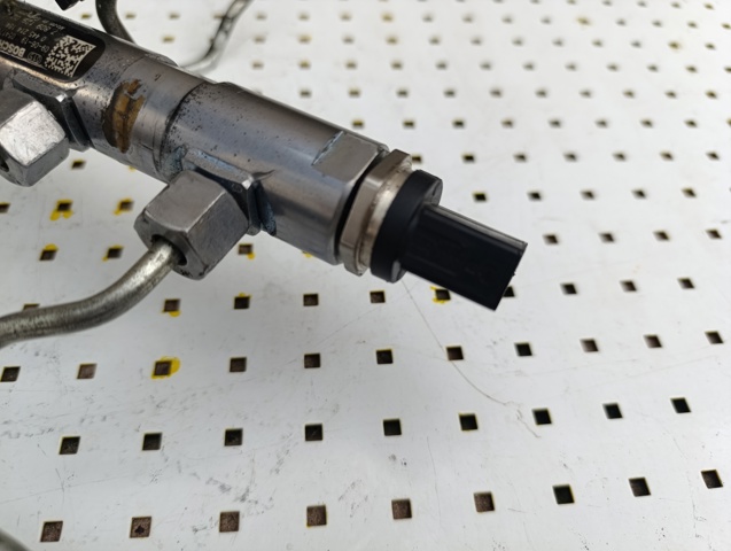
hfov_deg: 73.8
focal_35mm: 23
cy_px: 276
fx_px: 487
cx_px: 366
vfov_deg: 59.0
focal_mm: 6.14
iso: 64
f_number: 1.6
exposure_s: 1/100
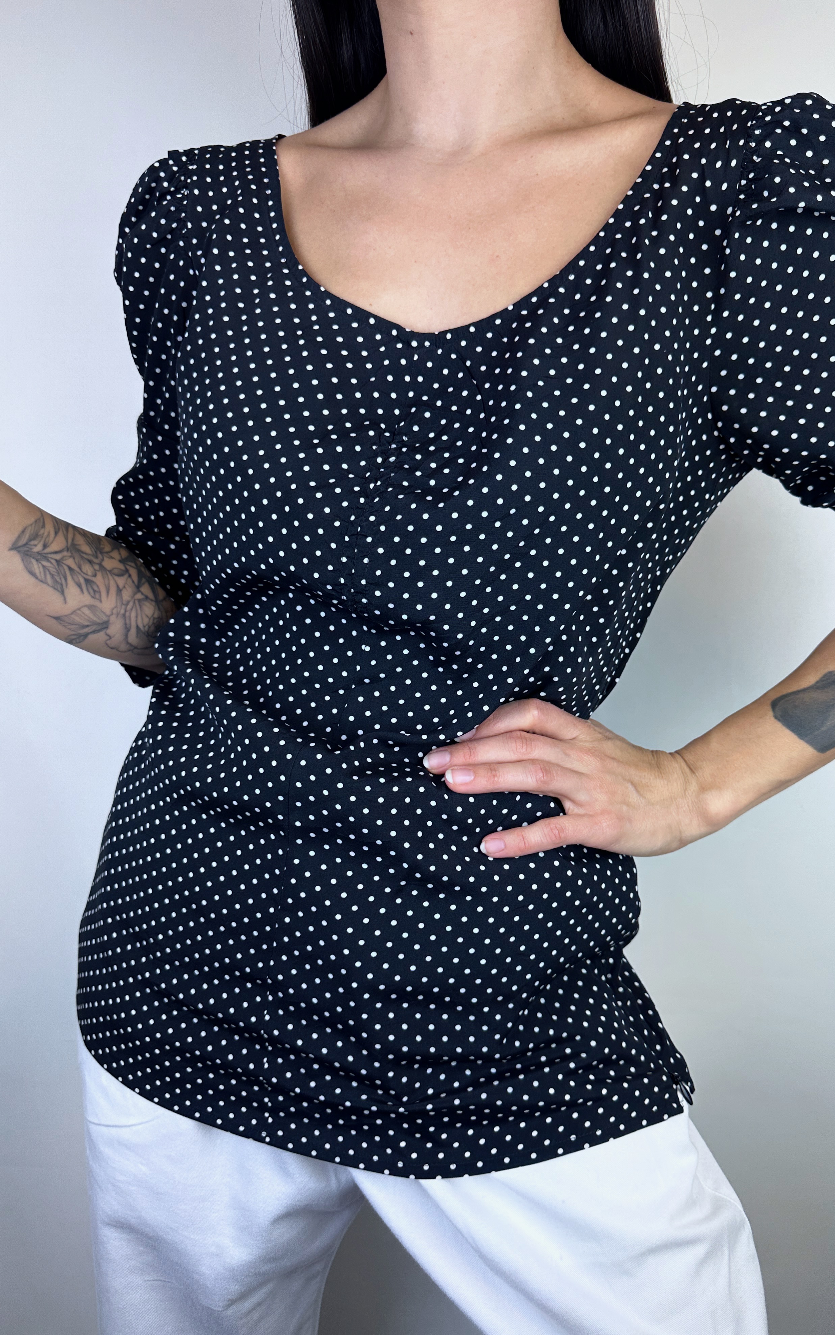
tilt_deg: -5.3
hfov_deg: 47.5
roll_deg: -1.0
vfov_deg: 70.4
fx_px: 947
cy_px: 664
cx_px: 463
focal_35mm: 26
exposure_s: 1/273
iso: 80
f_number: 1.78
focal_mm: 6.86
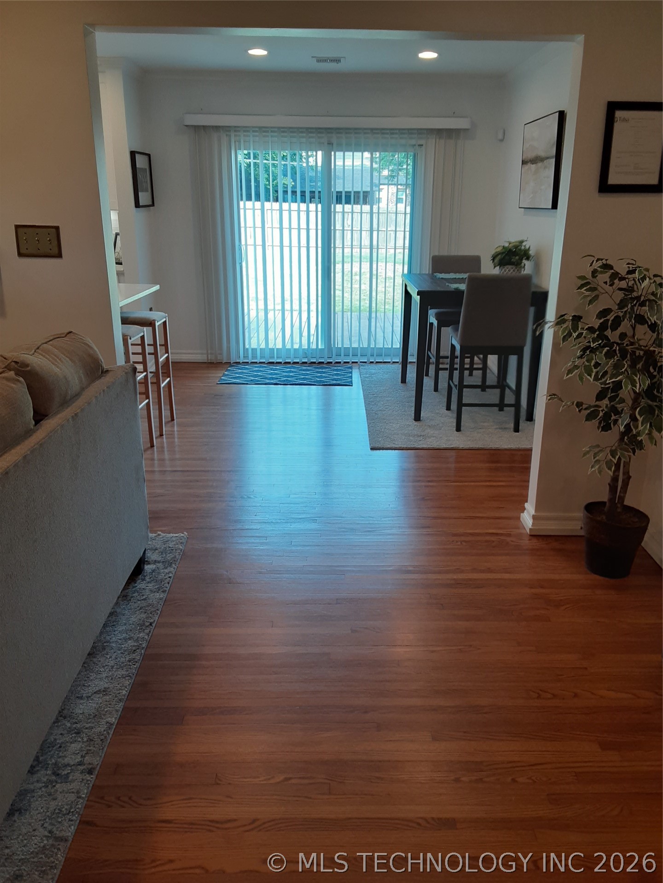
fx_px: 690
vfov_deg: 65.3
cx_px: 332
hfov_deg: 51.4
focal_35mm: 27
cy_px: 442
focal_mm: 2.91
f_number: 1.9
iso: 40
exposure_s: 1/60
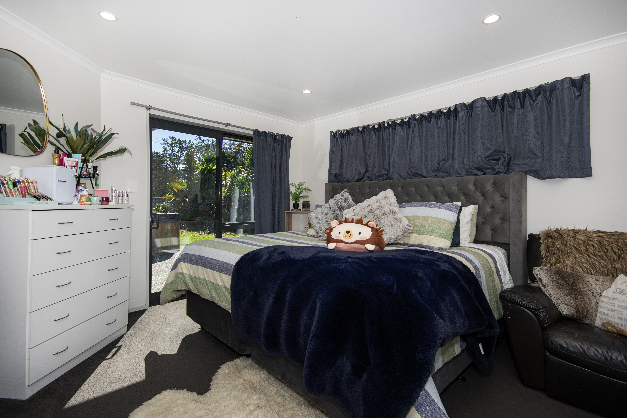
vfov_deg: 69.7
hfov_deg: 92.4
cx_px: 314
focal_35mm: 17
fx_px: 300
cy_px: 209
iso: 200
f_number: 8
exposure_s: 1/160
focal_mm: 11.5
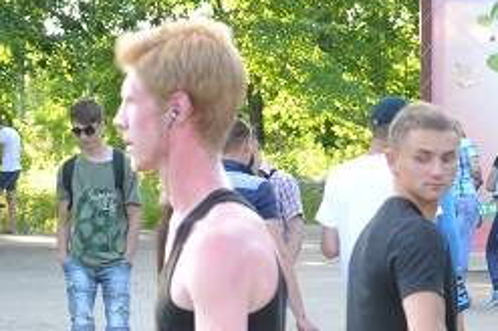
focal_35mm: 268
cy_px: 481
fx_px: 3697
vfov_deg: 5.1
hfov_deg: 7.7
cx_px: 129
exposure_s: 1/320
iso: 1600
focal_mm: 55
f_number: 5.6
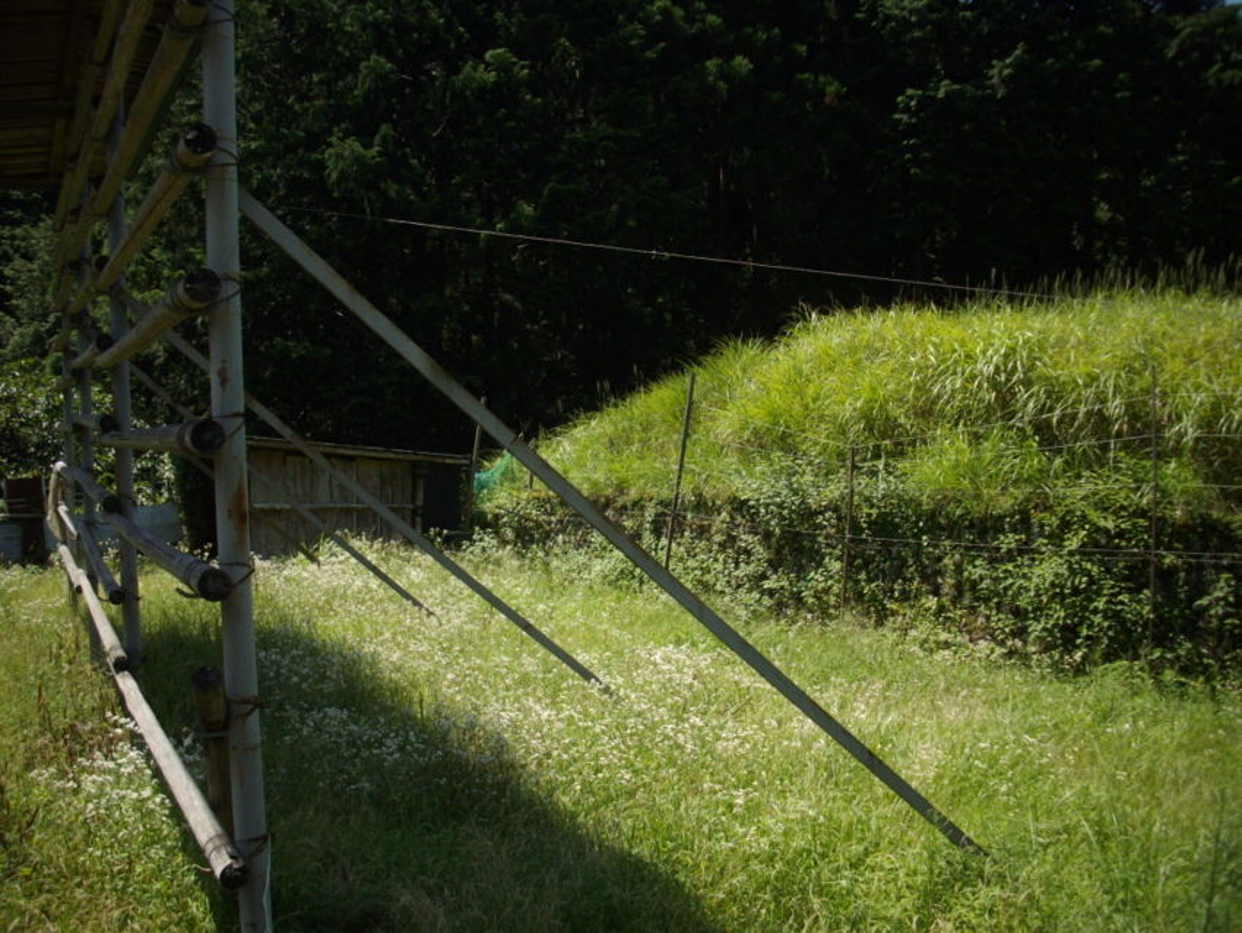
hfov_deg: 50.1
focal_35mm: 37
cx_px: 621
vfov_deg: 38.7
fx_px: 1328
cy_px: 466
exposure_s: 1/200
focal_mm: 6.2
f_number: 5.6
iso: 80
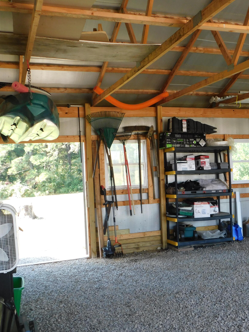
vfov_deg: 45.8
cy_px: 168
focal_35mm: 41
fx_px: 393
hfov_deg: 34.8
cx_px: 165
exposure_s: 1/80
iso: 125
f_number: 3.2
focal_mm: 5.3
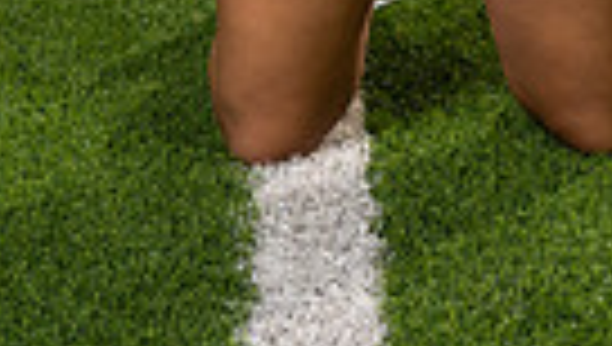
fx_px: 2584
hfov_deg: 13.5
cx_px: 392
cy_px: -638
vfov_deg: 7.0
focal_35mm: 159
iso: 640
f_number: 4.5
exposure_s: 1/250
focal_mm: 46
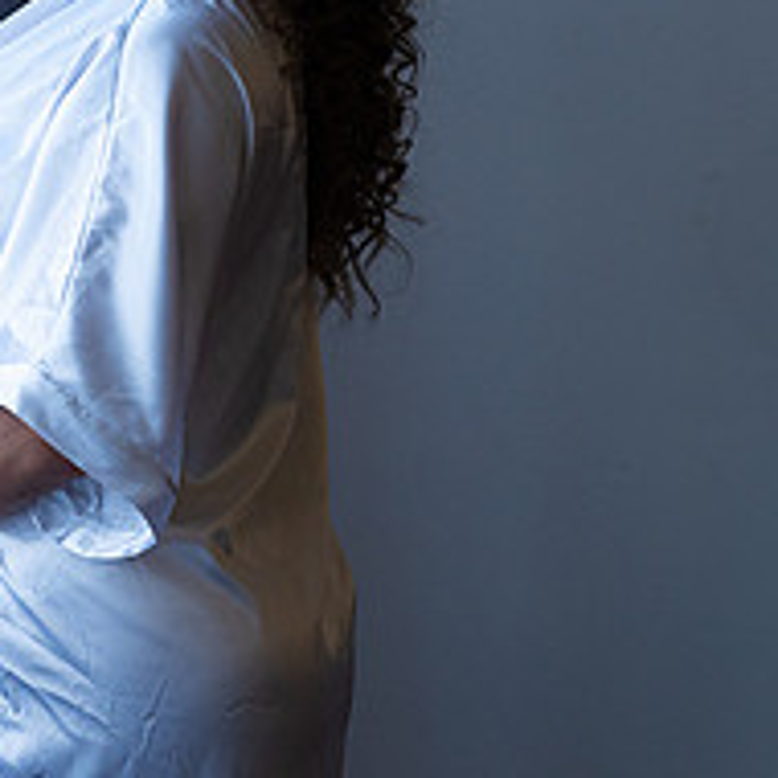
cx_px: -33
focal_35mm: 157
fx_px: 3992
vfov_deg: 11.1
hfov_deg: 11.0
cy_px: 162
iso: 1000
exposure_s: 1/100
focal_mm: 60
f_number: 6.3
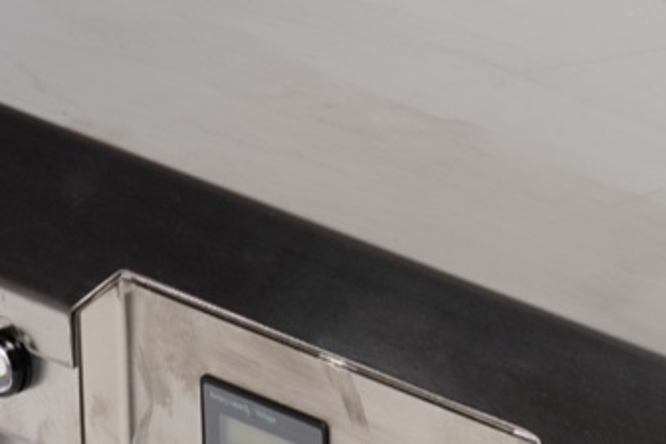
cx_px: 993
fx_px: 8731
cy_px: 137
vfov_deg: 2.9
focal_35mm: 472
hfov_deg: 4.3
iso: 100
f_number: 16
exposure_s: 1/1.25
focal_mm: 99
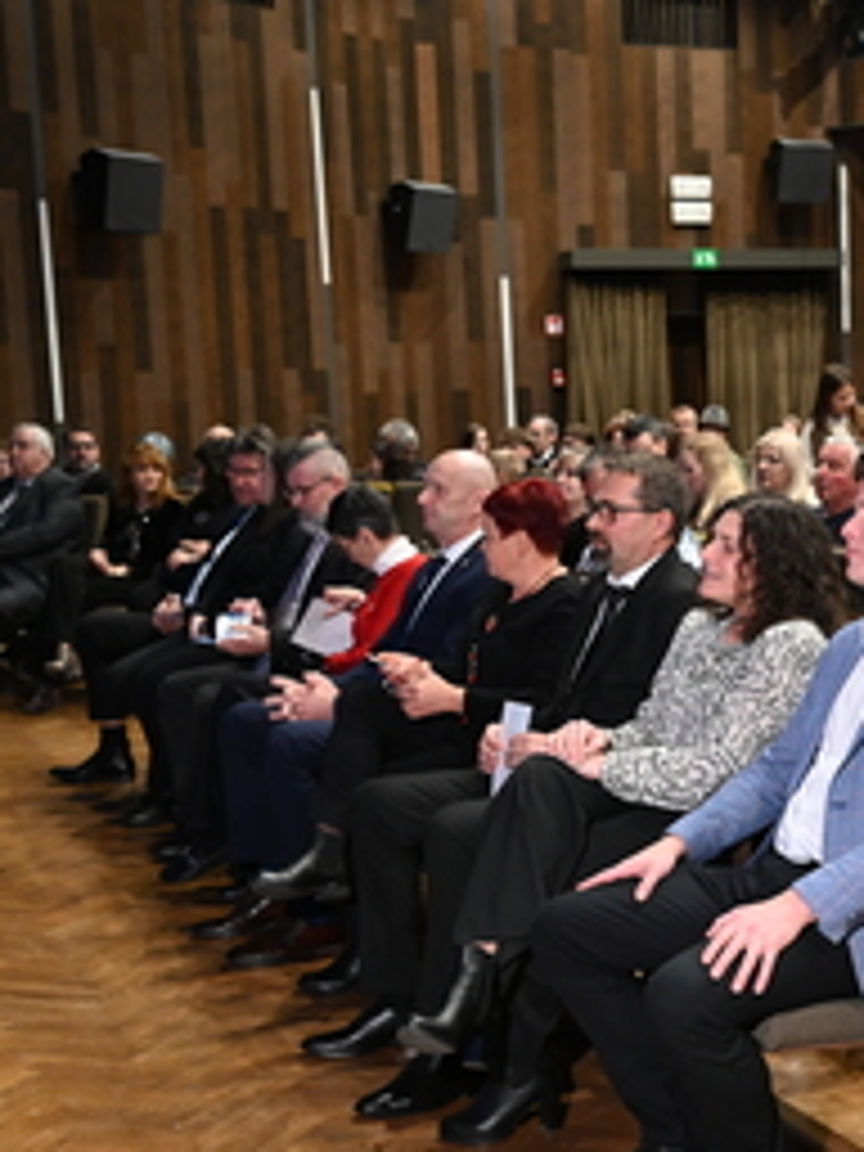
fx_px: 1963
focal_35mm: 59
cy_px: 632
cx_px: 670
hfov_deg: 24.5
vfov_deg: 32.7
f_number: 4
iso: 3200
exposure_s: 1/60
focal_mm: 35
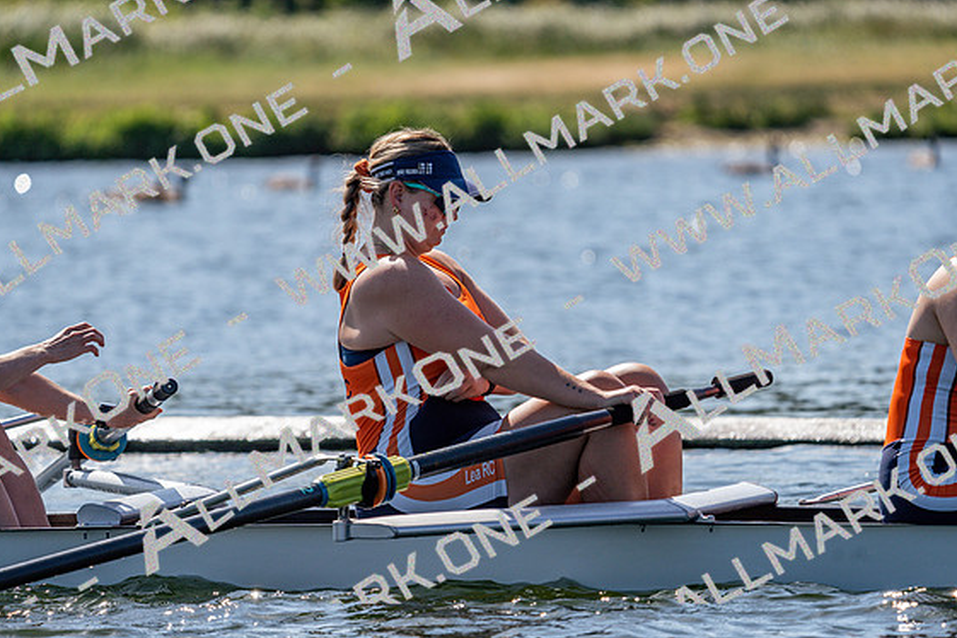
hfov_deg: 5.6
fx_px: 9702
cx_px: 486
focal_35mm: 365
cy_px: 311
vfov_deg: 3.8
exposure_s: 1/2000
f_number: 6.3
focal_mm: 353
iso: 250
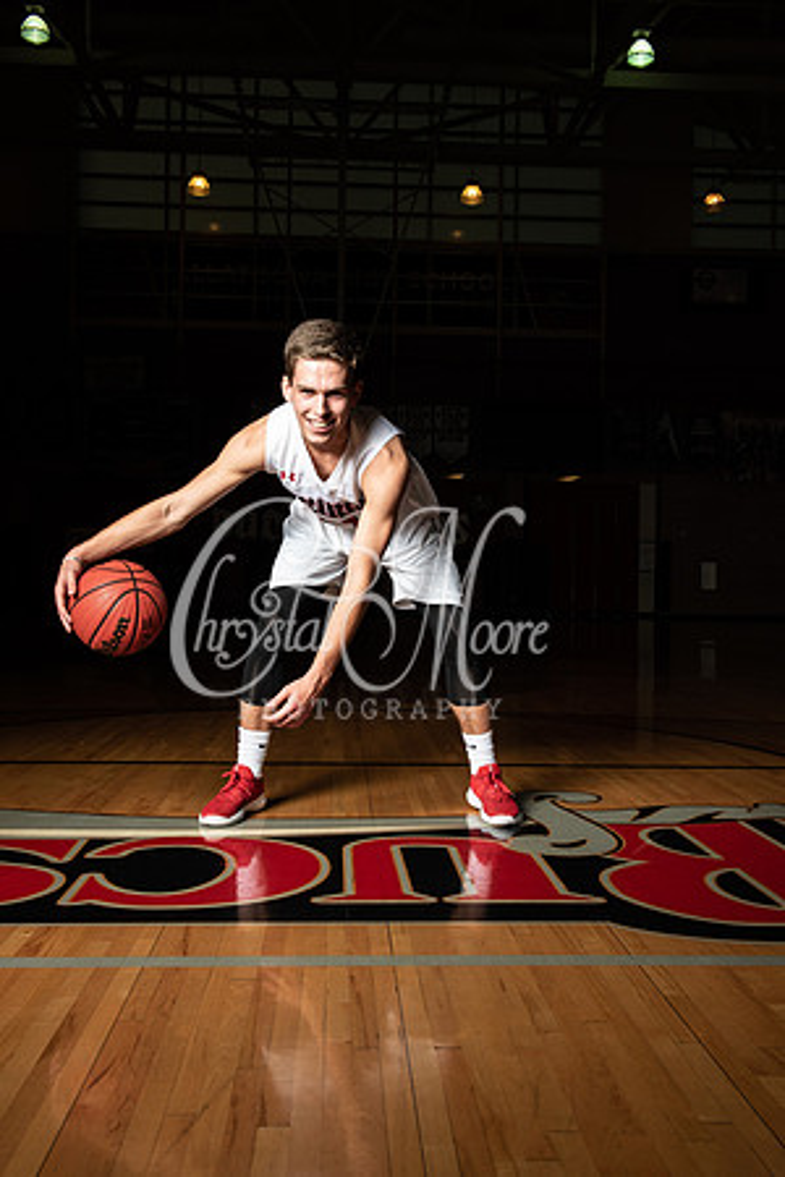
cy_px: 588
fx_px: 1112
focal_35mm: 34
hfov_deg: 38.9
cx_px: 392
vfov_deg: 55.8
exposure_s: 1/200
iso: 320
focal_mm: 34
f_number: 14
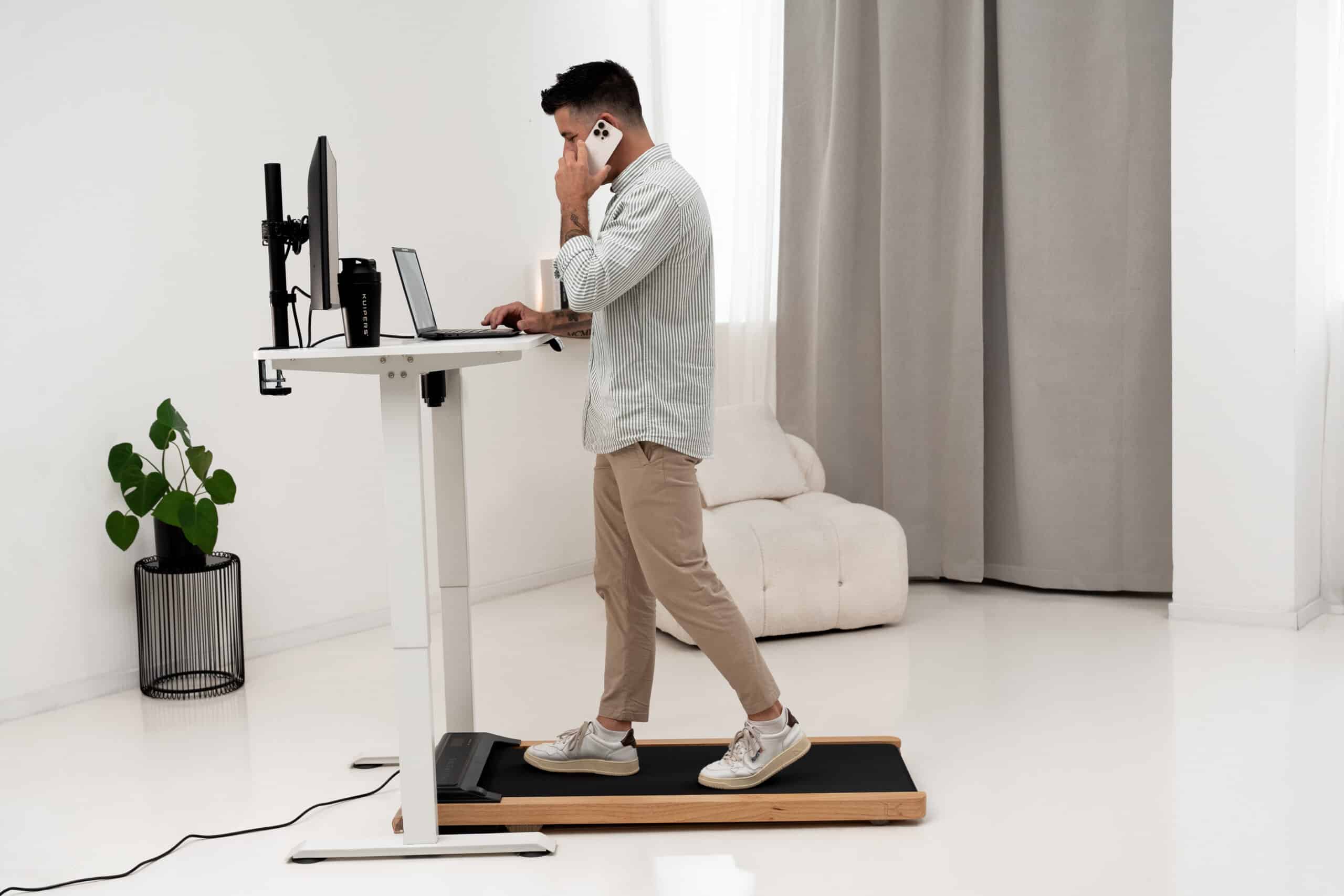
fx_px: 1628
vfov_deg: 30.8
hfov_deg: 44.9
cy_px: 448
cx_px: 672
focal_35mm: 44
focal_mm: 43.6
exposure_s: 1/500
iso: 800
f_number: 5
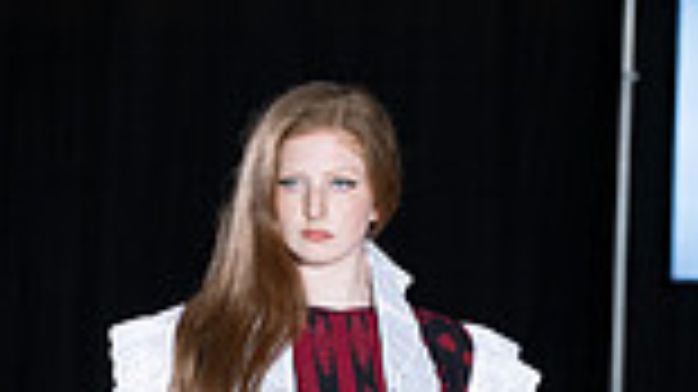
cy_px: 924
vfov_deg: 3.7
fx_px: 5920
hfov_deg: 6.7
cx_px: 396
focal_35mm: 320
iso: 1250
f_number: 5.6
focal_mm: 105
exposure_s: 1/160
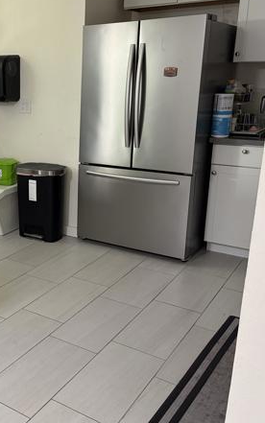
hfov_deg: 30.0
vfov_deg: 49.2
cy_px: 200
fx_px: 462
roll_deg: +0.7
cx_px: 4
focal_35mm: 40
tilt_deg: -13.7
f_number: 1.6
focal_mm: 5.96
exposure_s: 1/60
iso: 200
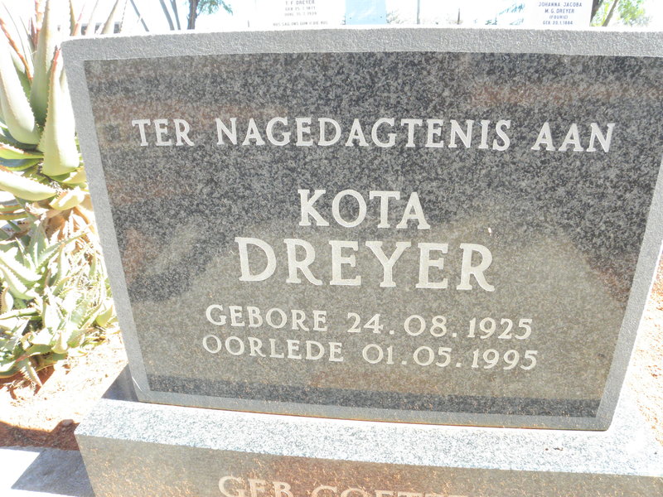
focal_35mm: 26
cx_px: 332
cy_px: 248
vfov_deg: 53.1
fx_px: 498
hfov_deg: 67.3
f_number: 5.6
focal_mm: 4.6
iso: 200
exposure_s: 1/125
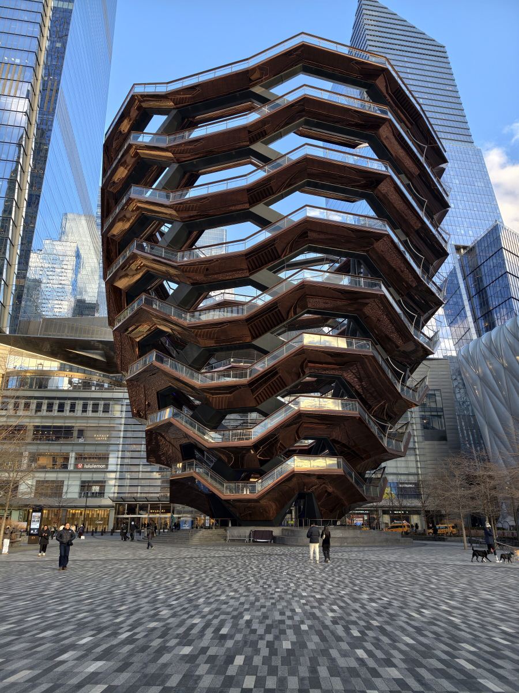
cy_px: 346
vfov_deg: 71.6
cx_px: 260
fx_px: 480
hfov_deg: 56.8
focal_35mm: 24
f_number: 1.57
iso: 72
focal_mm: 7
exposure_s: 1/371
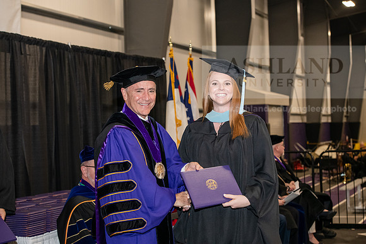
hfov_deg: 28.8
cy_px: 122
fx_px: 712
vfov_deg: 19.5
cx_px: 183
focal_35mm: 70
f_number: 5.6
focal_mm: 70
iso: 2500
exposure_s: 1/200
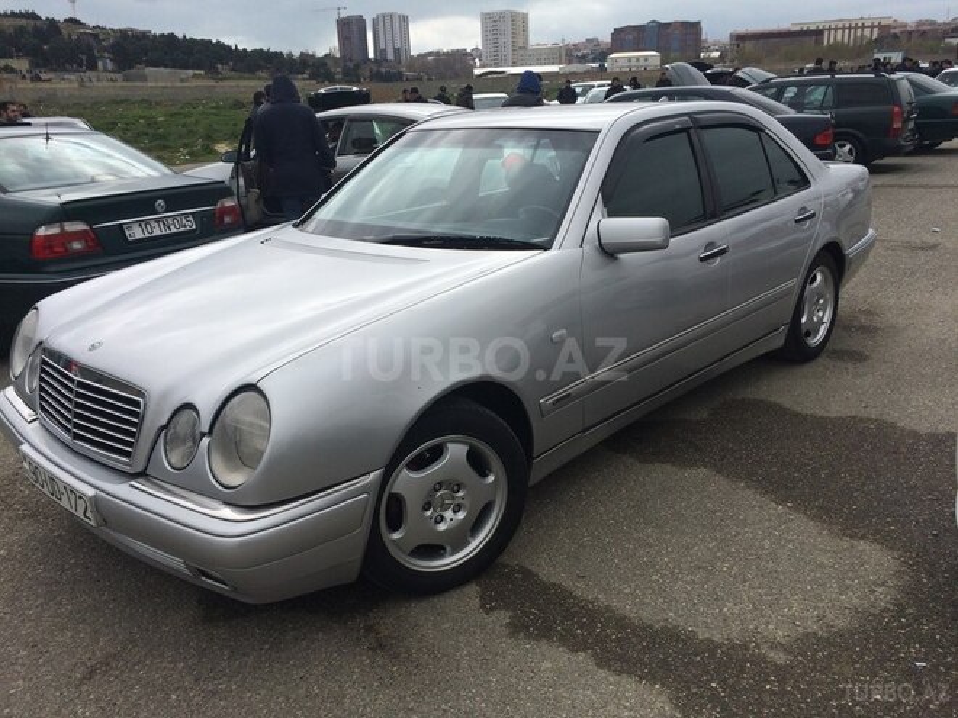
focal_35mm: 29
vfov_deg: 48.2
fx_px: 803
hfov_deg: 61.7
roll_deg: +2.7
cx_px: 479
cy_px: 359
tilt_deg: -17.8
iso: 32
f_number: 2.2
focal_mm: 4.15
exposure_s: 1/3165
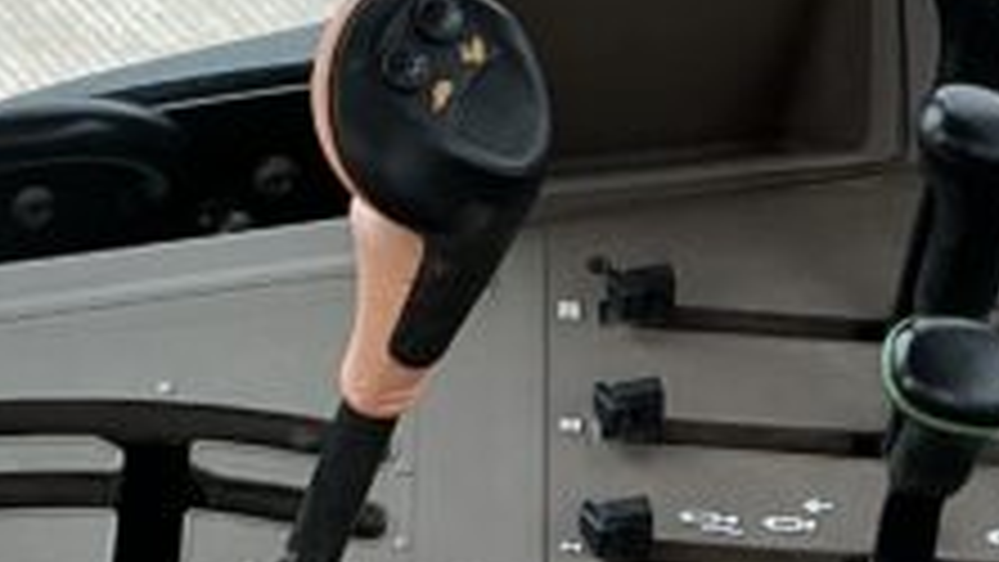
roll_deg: -0.1
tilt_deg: -25.0
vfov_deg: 8.6
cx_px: 666
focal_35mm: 141
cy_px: 18
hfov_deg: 15.2
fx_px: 3736
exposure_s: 1/122
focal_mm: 3
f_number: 1.8
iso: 16
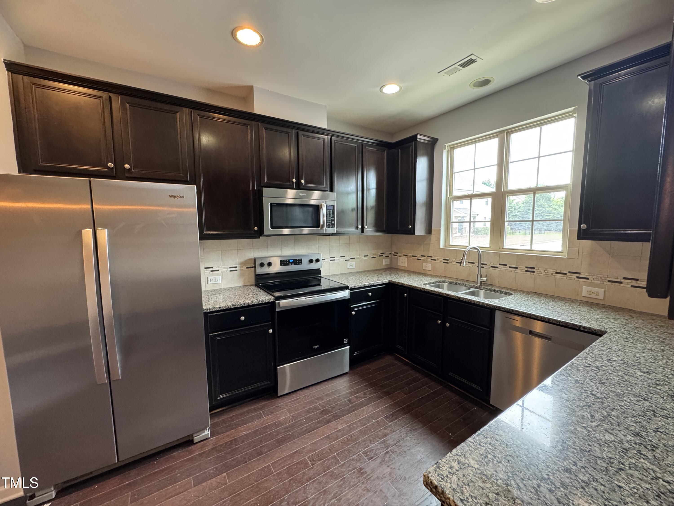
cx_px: 337
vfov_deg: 85.7
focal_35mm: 14
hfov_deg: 102.1
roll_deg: +0.6
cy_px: 253
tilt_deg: -6.3
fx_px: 273
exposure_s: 1/60
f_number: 2.2
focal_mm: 2.22
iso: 320
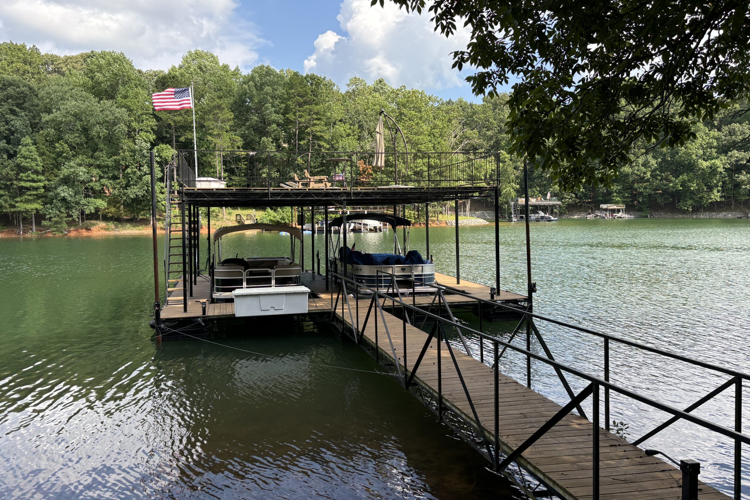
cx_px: 364
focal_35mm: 28
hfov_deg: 65.5
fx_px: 583
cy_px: 225
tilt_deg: -0.3
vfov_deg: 46.3
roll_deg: -0.2
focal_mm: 5.96
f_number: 1.6
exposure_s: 1/910
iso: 50
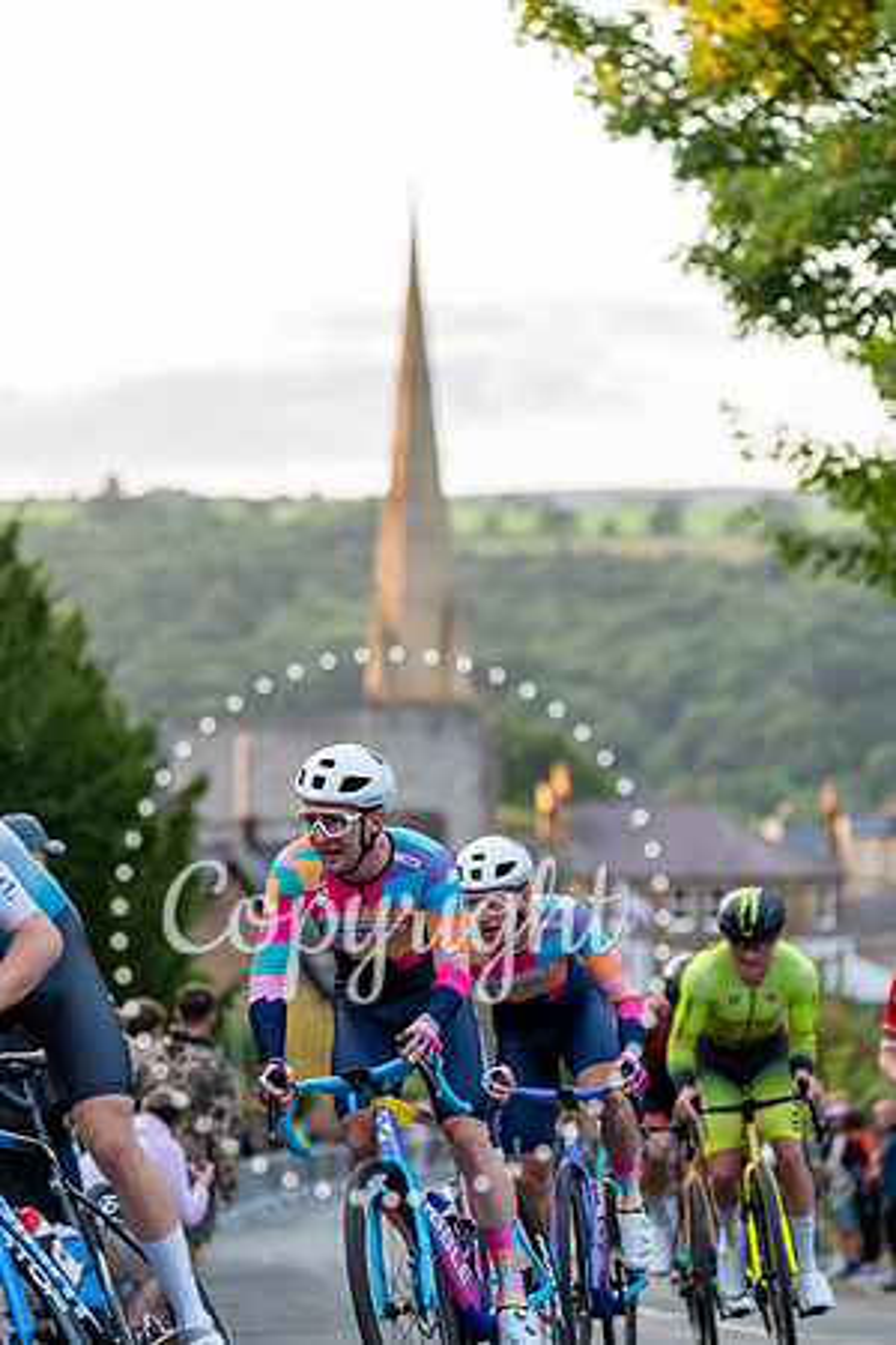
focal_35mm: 118
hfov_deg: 11.6
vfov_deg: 17.3
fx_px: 4405
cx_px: 448
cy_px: 672
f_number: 2.8
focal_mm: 118
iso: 2000
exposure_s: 1/1000
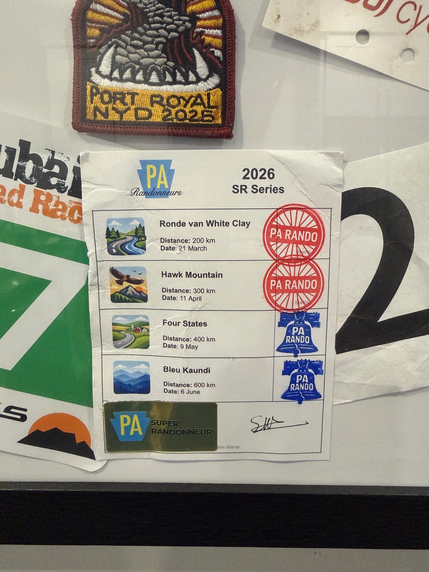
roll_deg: +0.6
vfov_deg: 71.6
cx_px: 214
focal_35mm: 24
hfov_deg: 56.8
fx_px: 397
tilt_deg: -8.2
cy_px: 286
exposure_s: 1/60
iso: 640
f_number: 2.2
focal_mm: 2.22
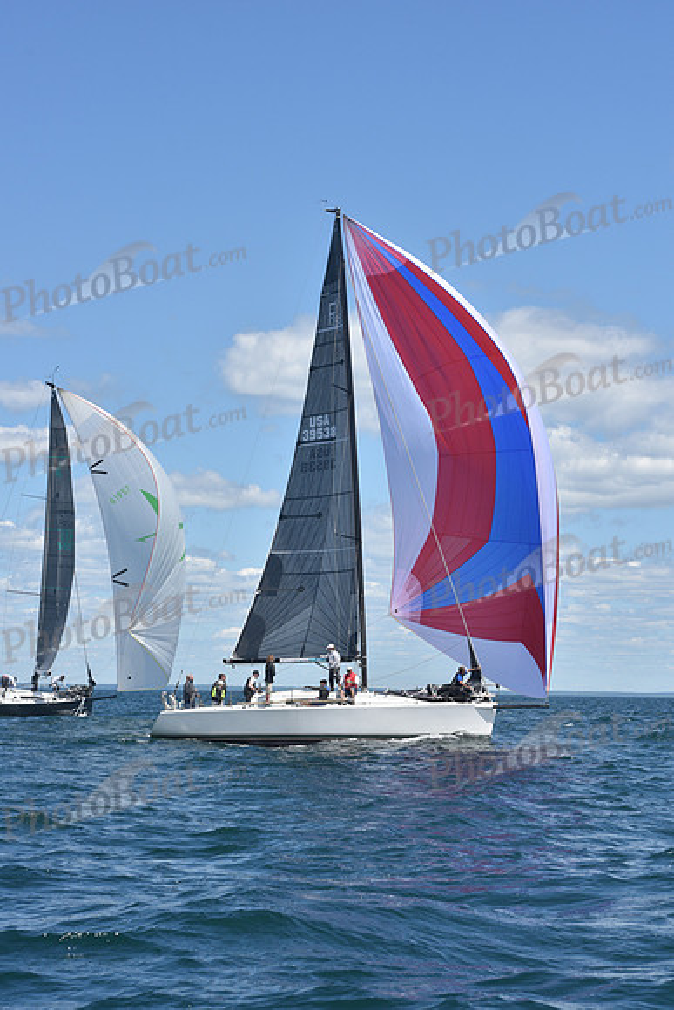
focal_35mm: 86
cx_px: 337
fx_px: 2414
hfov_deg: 15.9
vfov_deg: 23.6
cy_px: 505
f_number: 10
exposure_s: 1/800
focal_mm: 86
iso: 250
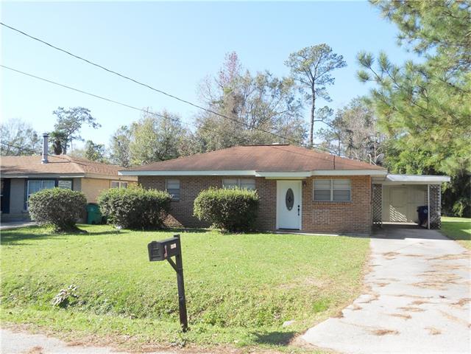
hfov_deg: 56.8
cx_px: 236
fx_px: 435
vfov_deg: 44.2
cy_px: 177
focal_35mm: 32
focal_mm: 5.8
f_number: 3.5
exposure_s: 1/400
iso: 80
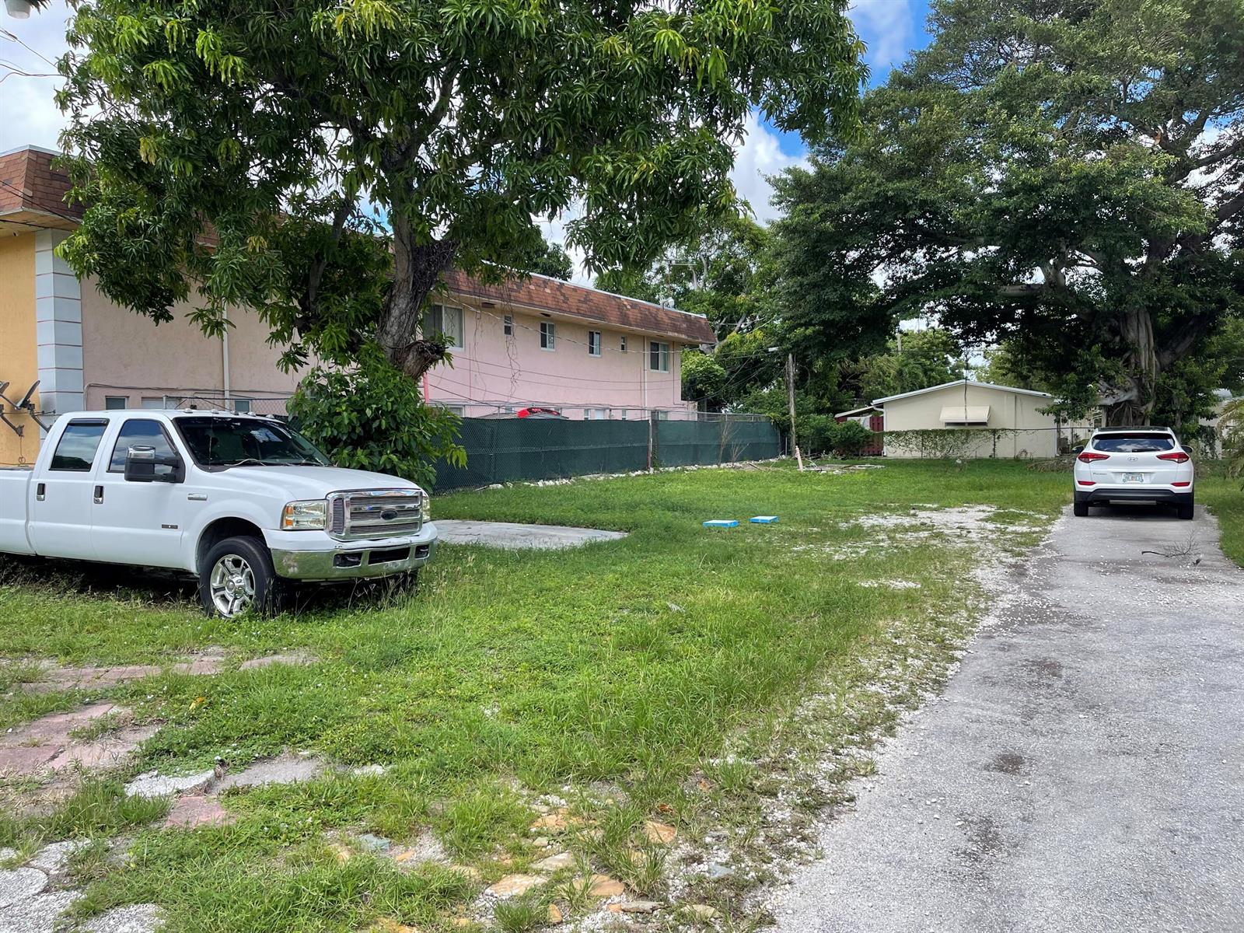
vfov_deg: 53.1
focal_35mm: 26
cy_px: 466
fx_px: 934
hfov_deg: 67.3
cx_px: 622
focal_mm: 5.1
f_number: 1.6
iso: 32
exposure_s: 1/1188
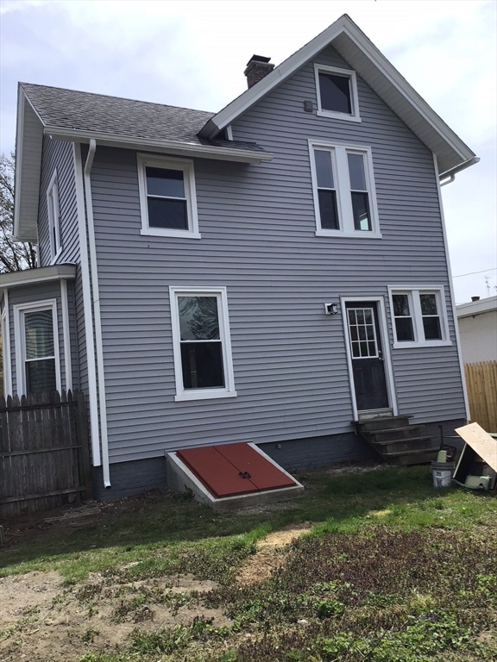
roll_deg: +5.0
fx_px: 593
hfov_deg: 45.4
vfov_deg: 58.4
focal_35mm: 31
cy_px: 331
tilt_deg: +6.6
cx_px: 248
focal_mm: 3.3
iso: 25
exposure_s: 1/1199
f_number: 2.4
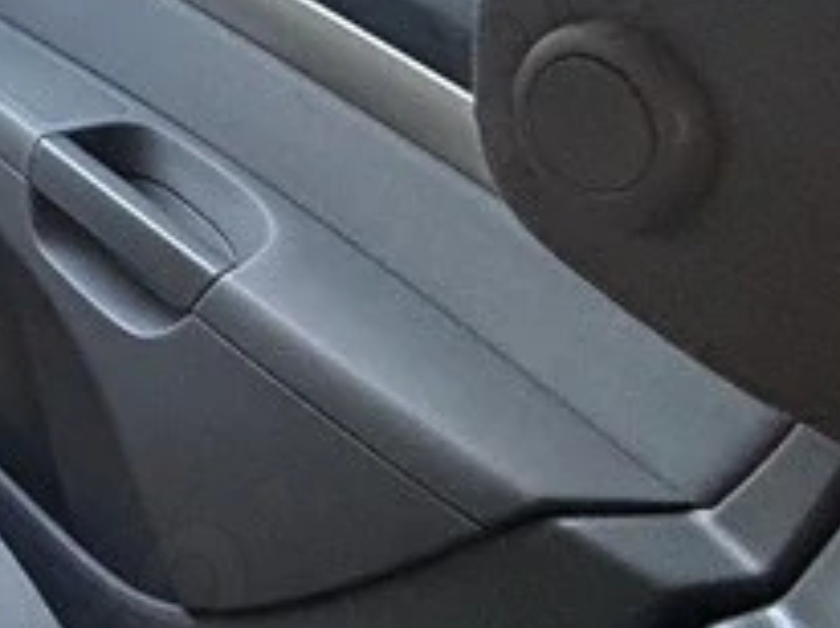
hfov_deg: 17.2
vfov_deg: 19.9
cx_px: -975
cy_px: -184
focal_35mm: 68
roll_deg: +0.3
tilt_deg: -15.7
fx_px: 1648
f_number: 2.2
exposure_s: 1/121
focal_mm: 2.22
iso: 200
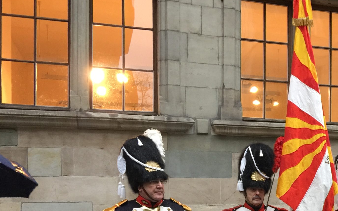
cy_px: 197
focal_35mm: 57
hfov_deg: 33.7
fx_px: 525
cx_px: 306
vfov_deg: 22.1
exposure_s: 1/17
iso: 100
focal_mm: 4.15
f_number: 2.2
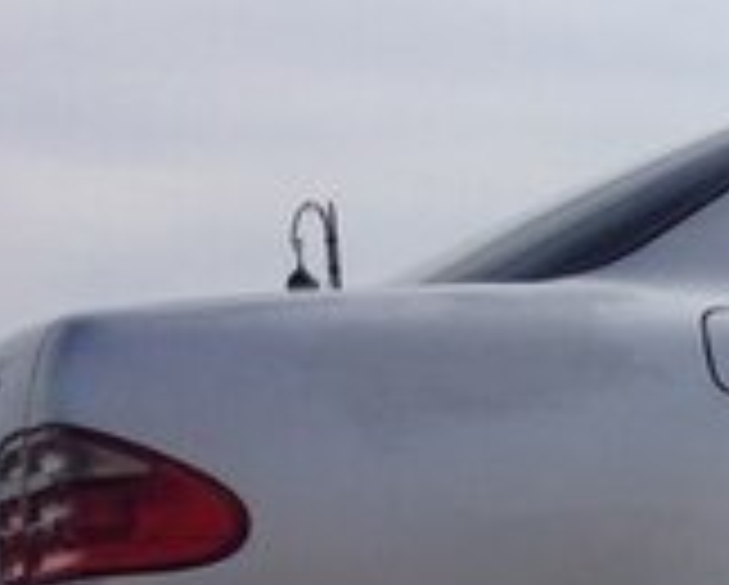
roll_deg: +3.6
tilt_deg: -5.3
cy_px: 821
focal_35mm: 131
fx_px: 2830
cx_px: 1220
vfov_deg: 11.4
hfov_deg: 13.5
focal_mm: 4.12
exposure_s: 1/2584
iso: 50
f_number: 2.4
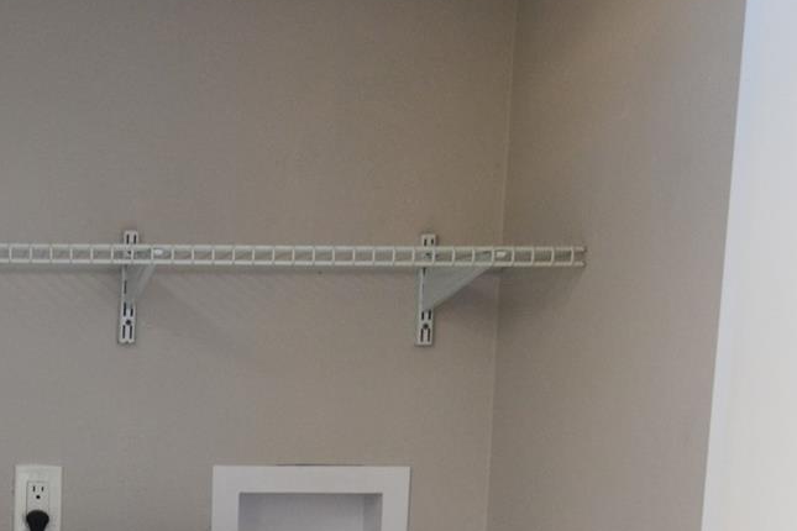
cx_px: 78
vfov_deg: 19.1
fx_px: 1483
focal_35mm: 67
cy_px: 641
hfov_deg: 28.9
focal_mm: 18
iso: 800
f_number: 4.5
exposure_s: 1/40
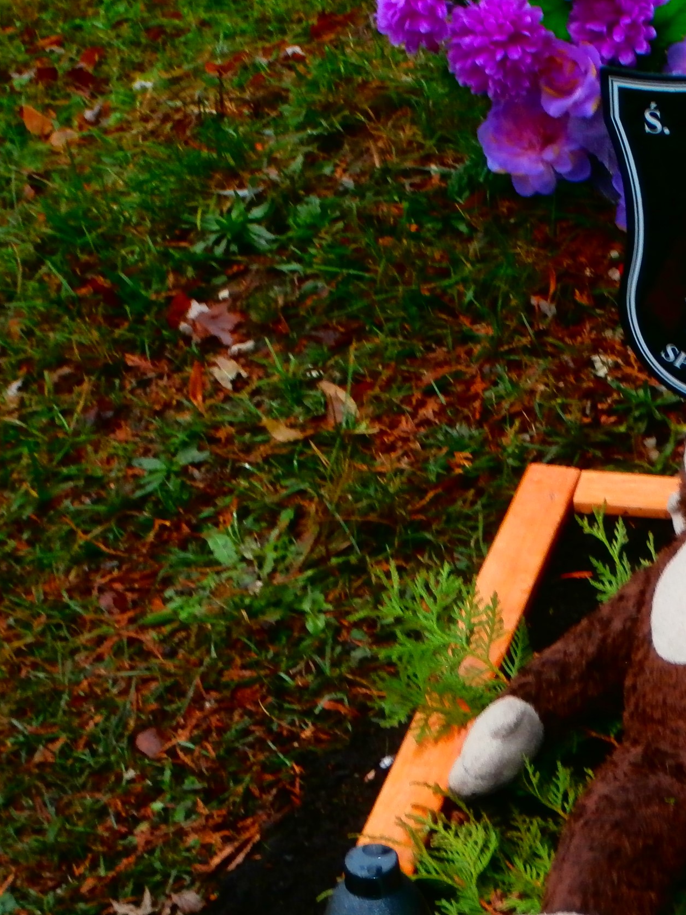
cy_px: 611
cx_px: 753
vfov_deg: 19.2
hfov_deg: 14.2
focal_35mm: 102
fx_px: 2696
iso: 200
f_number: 4.5
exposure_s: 1/40
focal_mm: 10.11
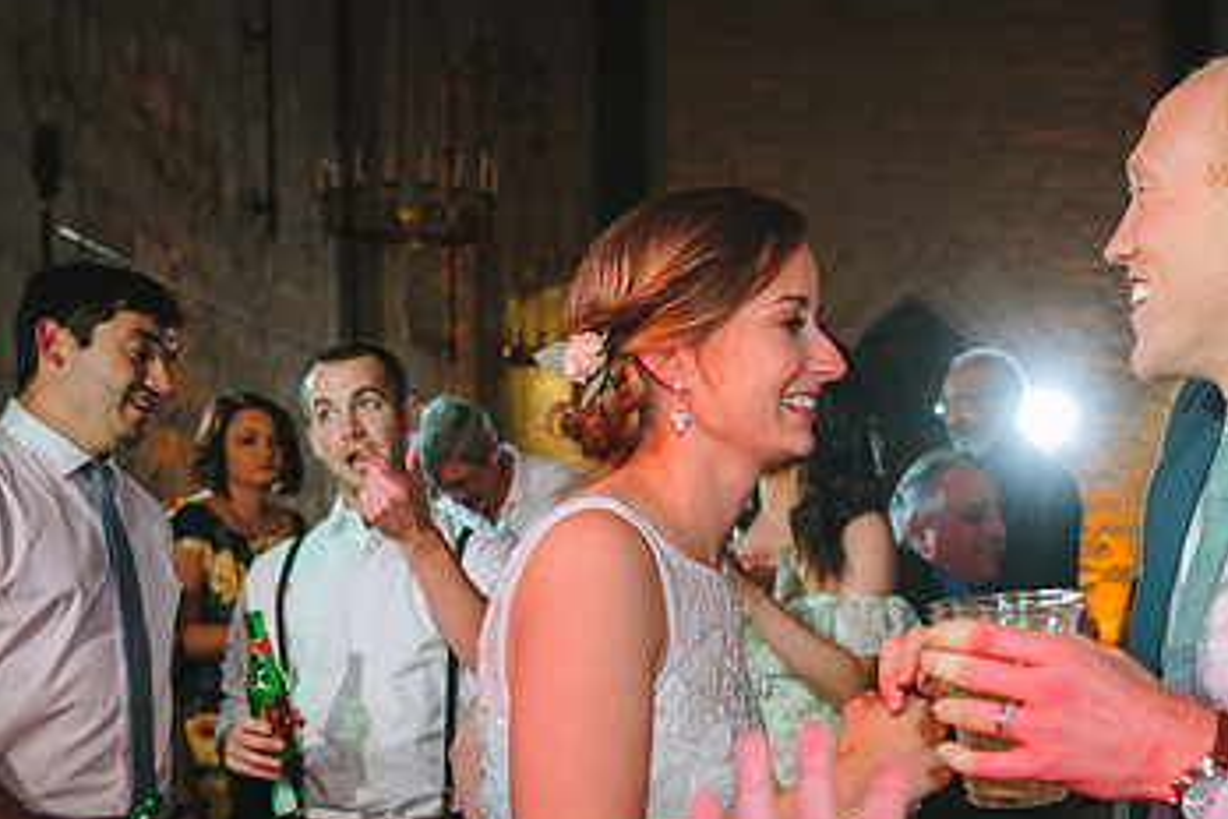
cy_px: 614
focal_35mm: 55
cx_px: 812
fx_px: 1876
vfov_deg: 24.4
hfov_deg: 35.9
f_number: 2.8
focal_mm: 26
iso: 2500
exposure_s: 1/160
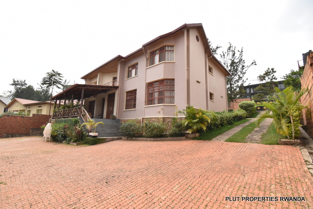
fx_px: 130
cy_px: 104
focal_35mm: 15
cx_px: 156
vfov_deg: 77.4
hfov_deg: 100.4
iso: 800
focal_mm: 10
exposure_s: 1/640
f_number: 8
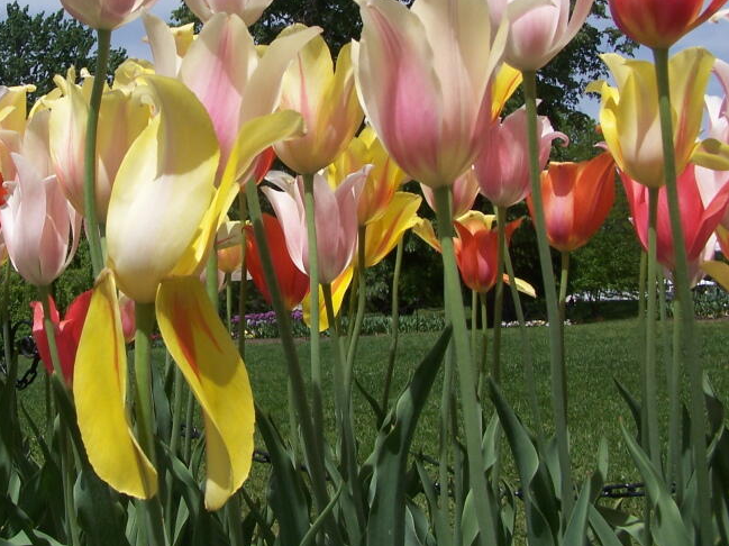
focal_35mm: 60
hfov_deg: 31.9
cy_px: 130
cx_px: 227
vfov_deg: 24.1
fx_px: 1263
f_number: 5.6
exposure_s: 1/800
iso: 80
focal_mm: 6.3
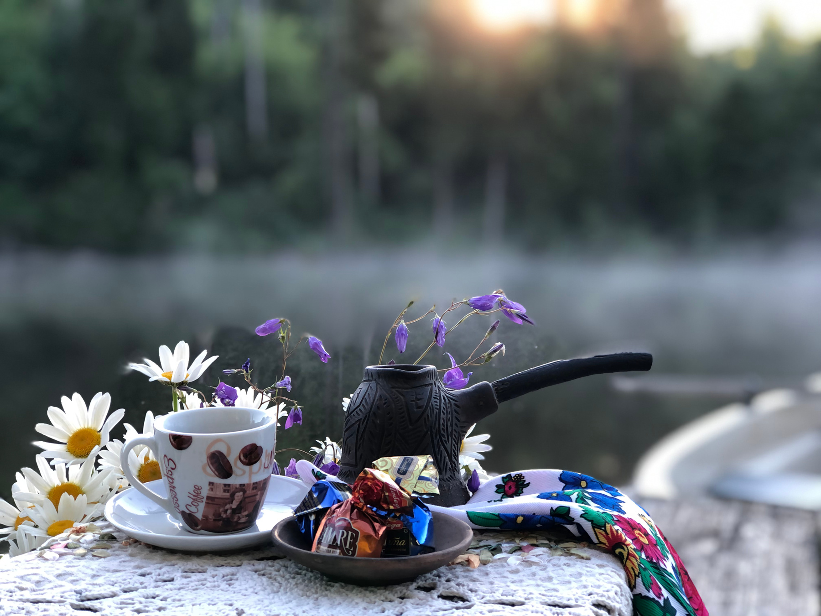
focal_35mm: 57
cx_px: 410
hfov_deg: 33.8
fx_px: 1352
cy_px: 308
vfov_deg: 25.7
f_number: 2.8
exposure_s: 1/30
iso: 20
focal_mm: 6.6
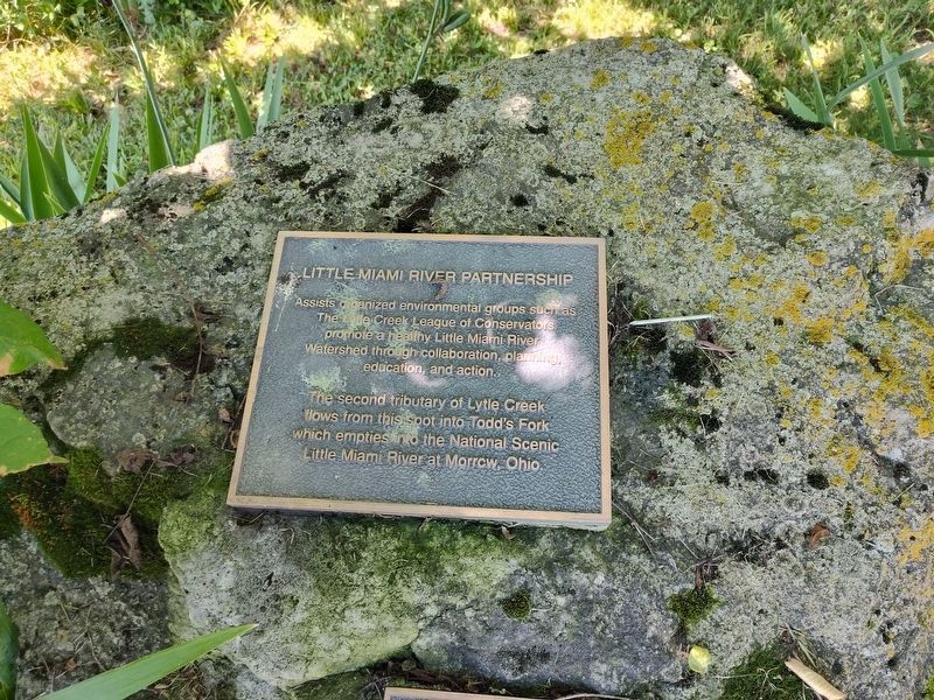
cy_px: 350
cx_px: 467
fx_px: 621
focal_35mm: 23
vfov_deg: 58.9
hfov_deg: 73.9
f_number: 1.8
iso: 252
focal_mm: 5.56
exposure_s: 1/120
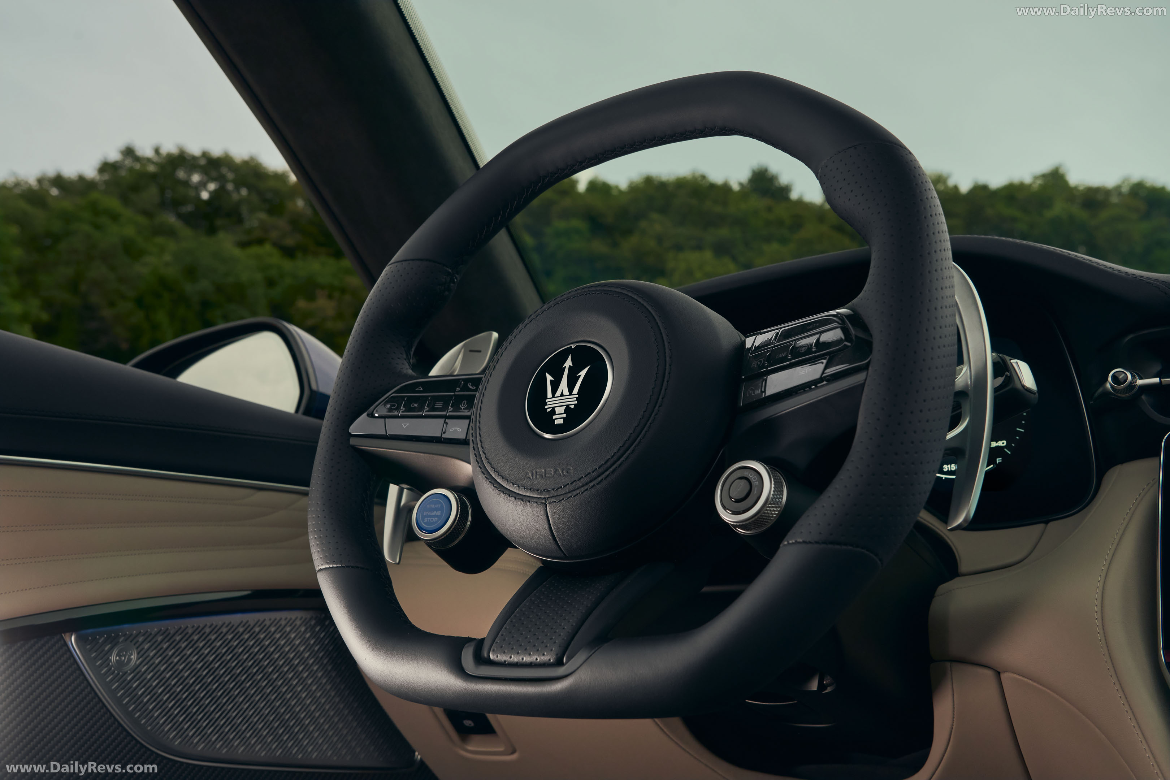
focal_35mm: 35
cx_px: 585
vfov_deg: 37.9
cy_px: 390
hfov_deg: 54.4
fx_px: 1137
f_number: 10
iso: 1000
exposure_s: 1/80
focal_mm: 35
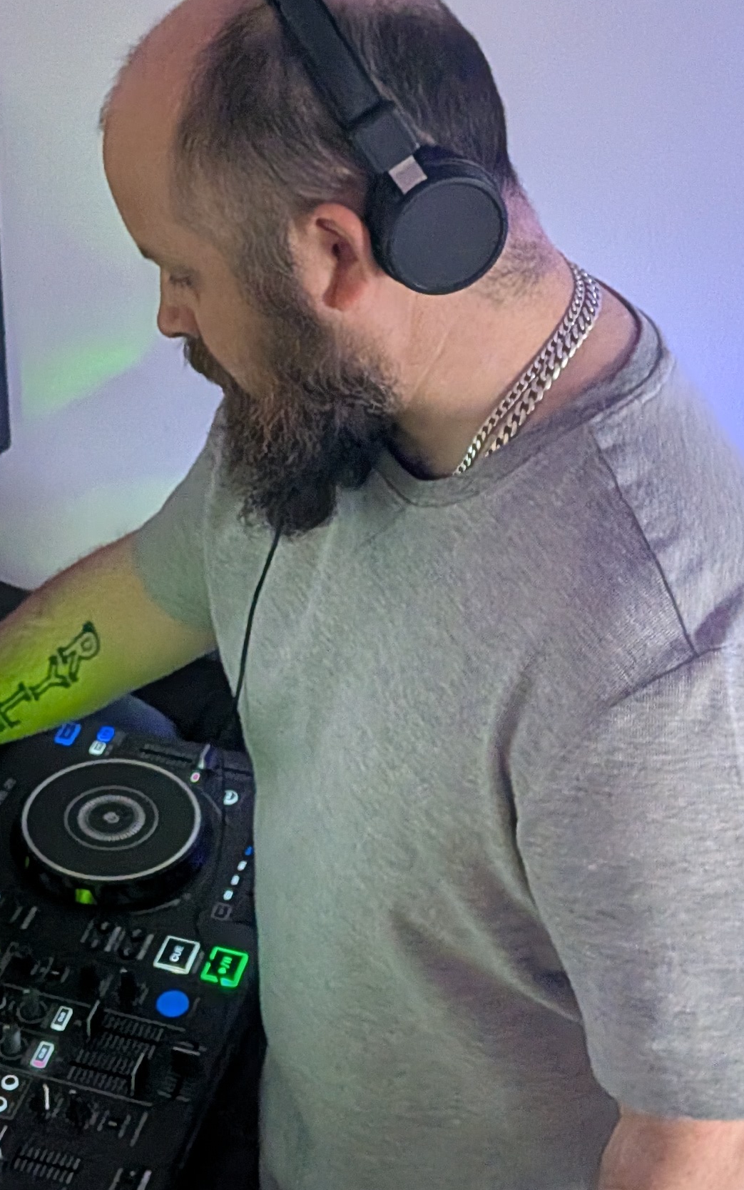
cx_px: 245
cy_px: 481
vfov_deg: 33.4
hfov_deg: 21.2
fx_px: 1978
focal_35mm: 61
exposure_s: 1/100
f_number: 1.7
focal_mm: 4.53
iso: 37
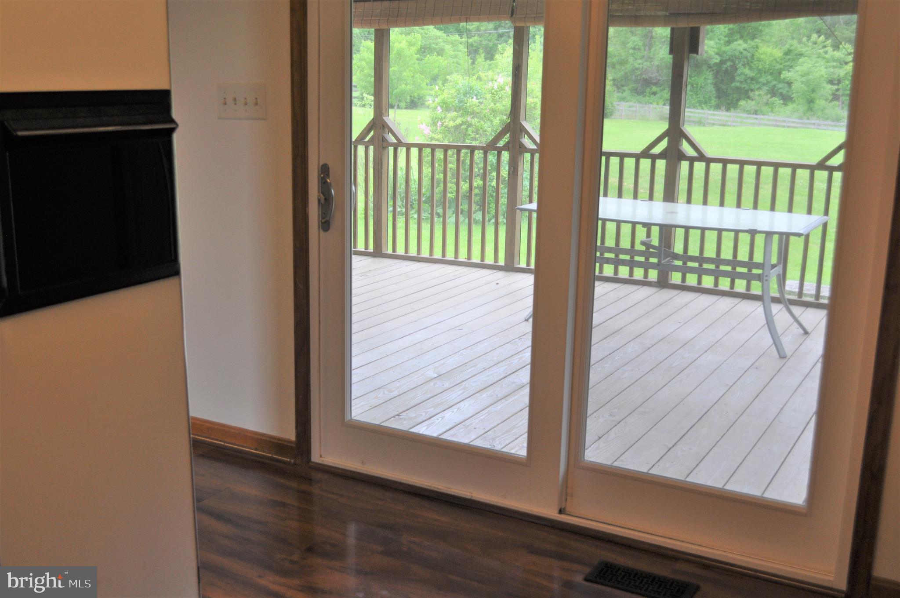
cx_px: 450
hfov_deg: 49.6
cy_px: 299
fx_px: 974
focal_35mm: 39
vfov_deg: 34.1
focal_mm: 26
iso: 400
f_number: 5
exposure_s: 1/100
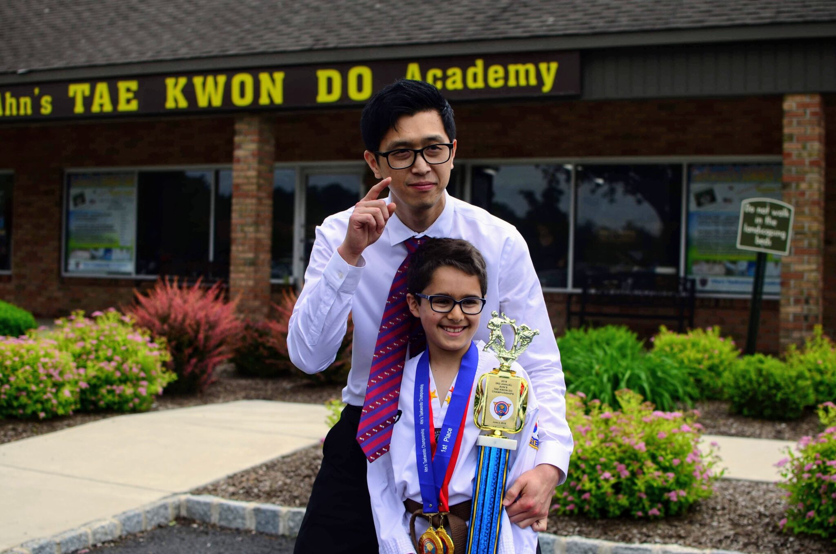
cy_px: 277
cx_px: 418
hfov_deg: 37.9
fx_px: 1217
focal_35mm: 52
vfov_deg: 25.6
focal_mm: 35
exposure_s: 1/2000
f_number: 3.2
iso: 100
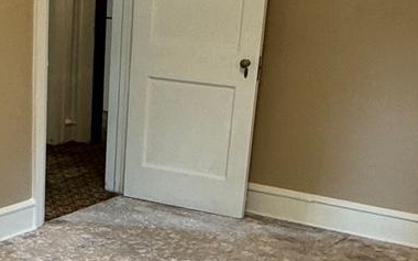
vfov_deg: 15.5
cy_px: 346
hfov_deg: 25.5
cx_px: 95
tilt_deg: -24.4
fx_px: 911
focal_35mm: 80
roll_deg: -2.4
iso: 160
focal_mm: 2.22
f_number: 2.2
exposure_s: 1/60
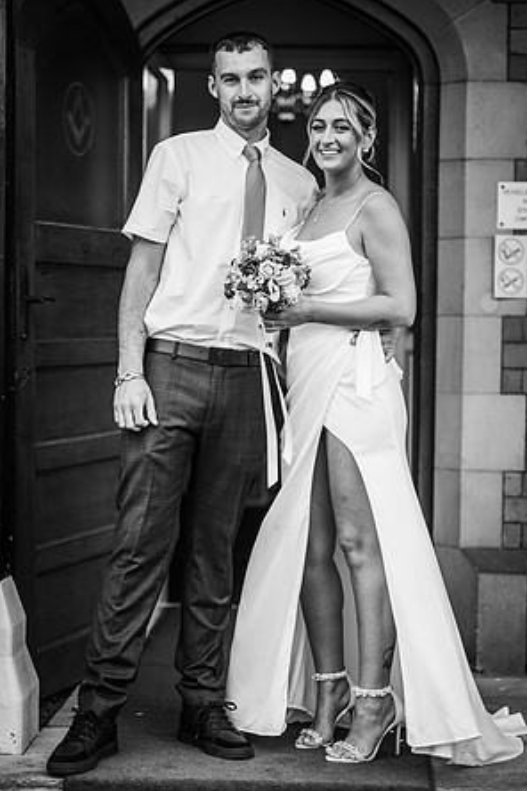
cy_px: 397
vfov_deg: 23.6
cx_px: 264
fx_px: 1888
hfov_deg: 15.9
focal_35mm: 86
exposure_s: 1/200
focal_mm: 85
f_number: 2
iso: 125
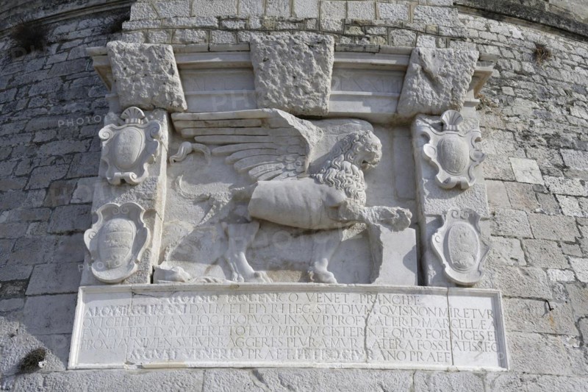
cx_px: 294
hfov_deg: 51.9
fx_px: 604
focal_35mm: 37
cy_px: 196
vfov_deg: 35.9
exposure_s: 1/640
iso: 64
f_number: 5
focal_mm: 37
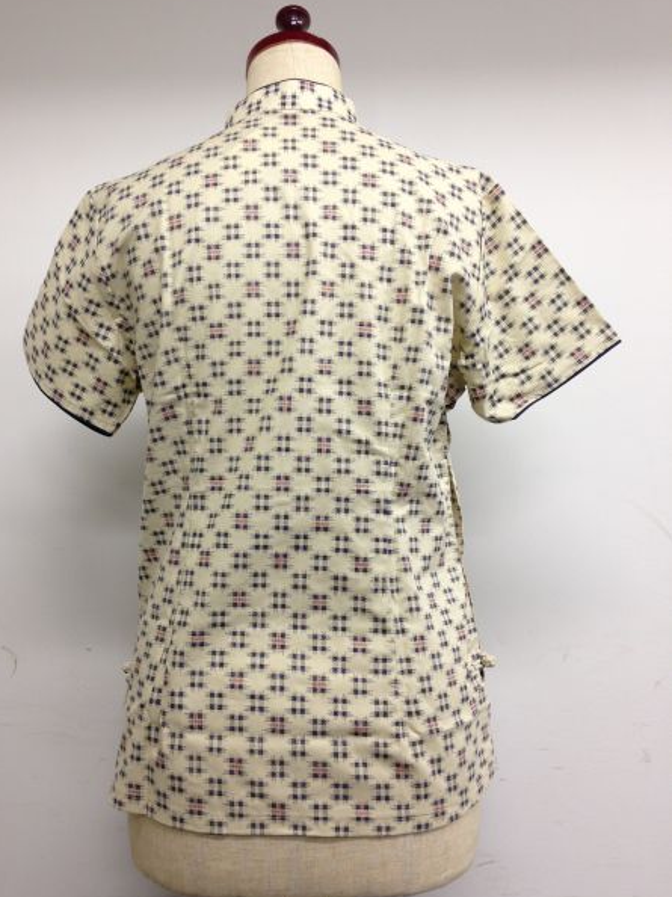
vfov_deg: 50.1
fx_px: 958
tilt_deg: +4.6
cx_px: 297
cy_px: 432
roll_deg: +0.9
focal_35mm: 37
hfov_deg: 38.6
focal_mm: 4.12
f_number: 2.4
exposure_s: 1/20
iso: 50
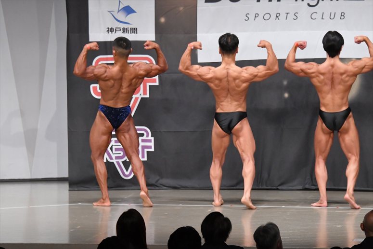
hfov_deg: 11.0
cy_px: 124
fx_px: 1937
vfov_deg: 7.3
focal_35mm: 187
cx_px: 186
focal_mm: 125
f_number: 5.6
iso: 6400
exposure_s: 1/400
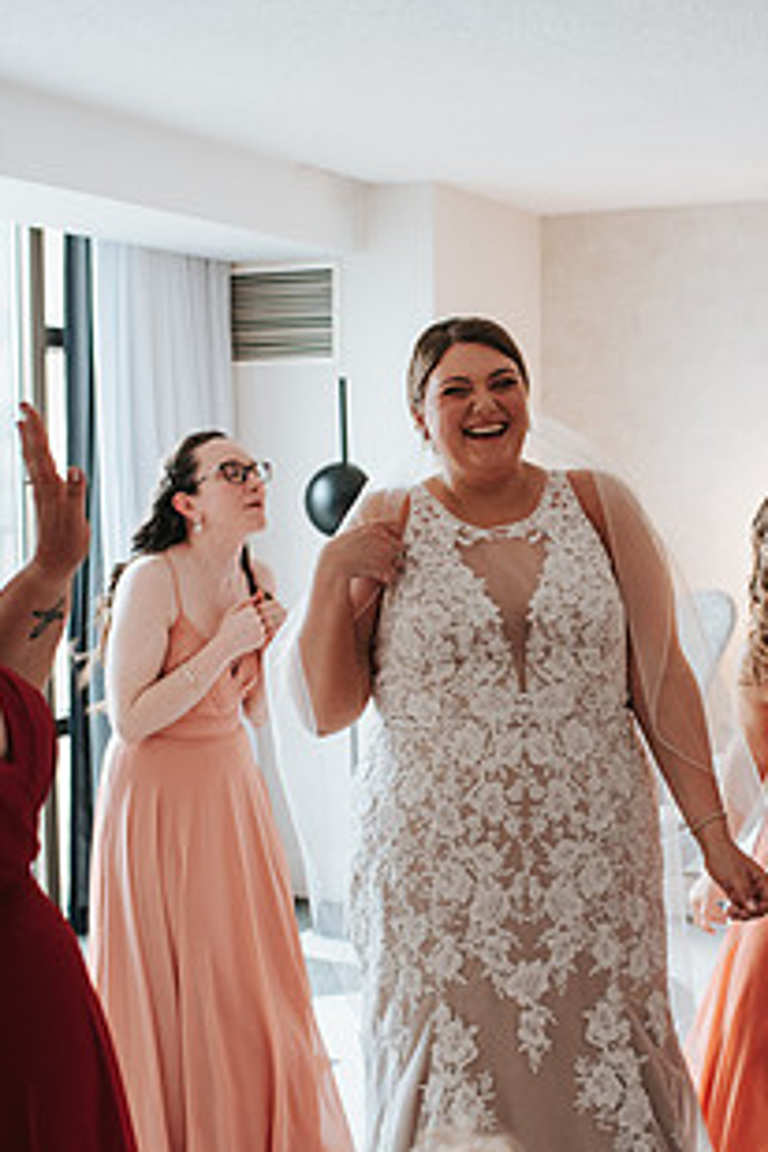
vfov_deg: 38.9
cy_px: 611
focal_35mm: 51
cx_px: 522
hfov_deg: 26.3
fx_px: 1632
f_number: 3.2
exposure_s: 1/200
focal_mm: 35
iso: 1000
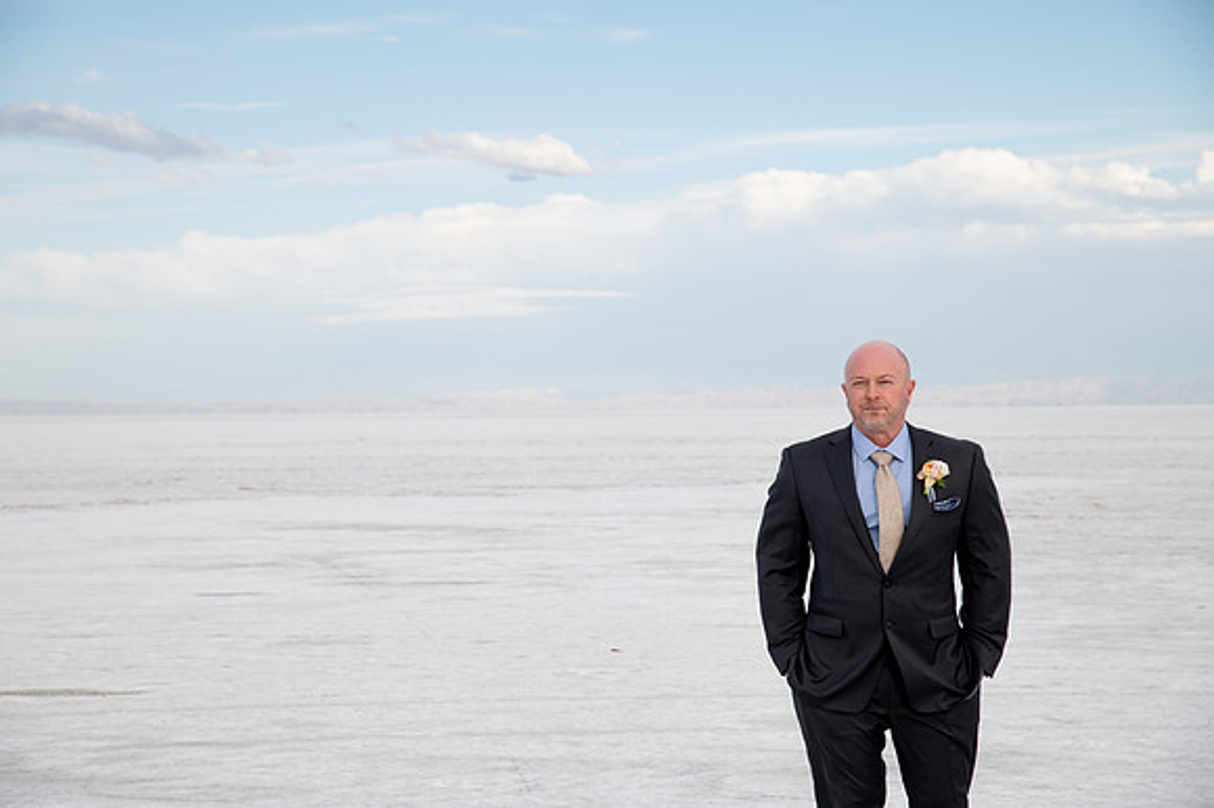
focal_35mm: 94
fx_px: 3162
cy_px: 404
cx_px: 600
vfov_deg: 14.6
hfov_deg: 21.7
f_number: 8
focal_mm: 92
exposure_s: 1/400
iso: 200
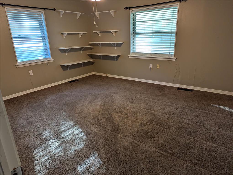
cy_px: 88
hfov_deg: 71.5
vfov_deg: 56.9
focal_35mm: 24
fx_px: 162
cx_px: 116
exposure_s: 1/120
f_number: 1.85
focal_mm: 6.81
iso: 241
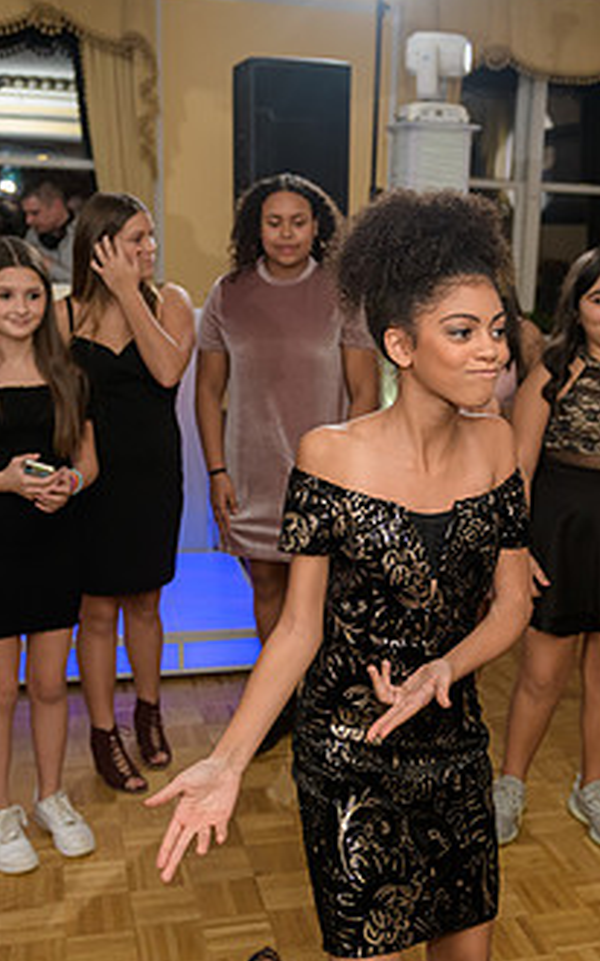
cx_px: 376
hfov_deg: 29.7
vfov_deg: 46.2
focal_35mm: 43
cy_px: 523
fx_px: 1126
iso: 800
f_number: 3.2
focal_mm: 24
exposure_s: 1/125
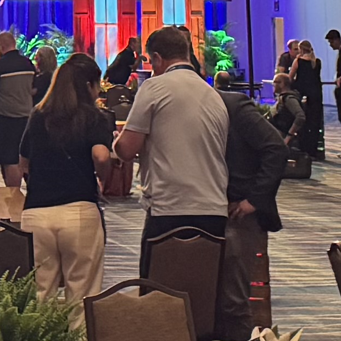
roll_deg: +0.8
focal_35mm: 195
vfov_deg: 8.4
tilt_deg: +9.8
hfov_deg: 8.8
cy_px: -388
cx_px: -128
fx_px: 2173
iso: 640
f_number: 1.78
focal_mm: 6.76
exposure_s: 1/40
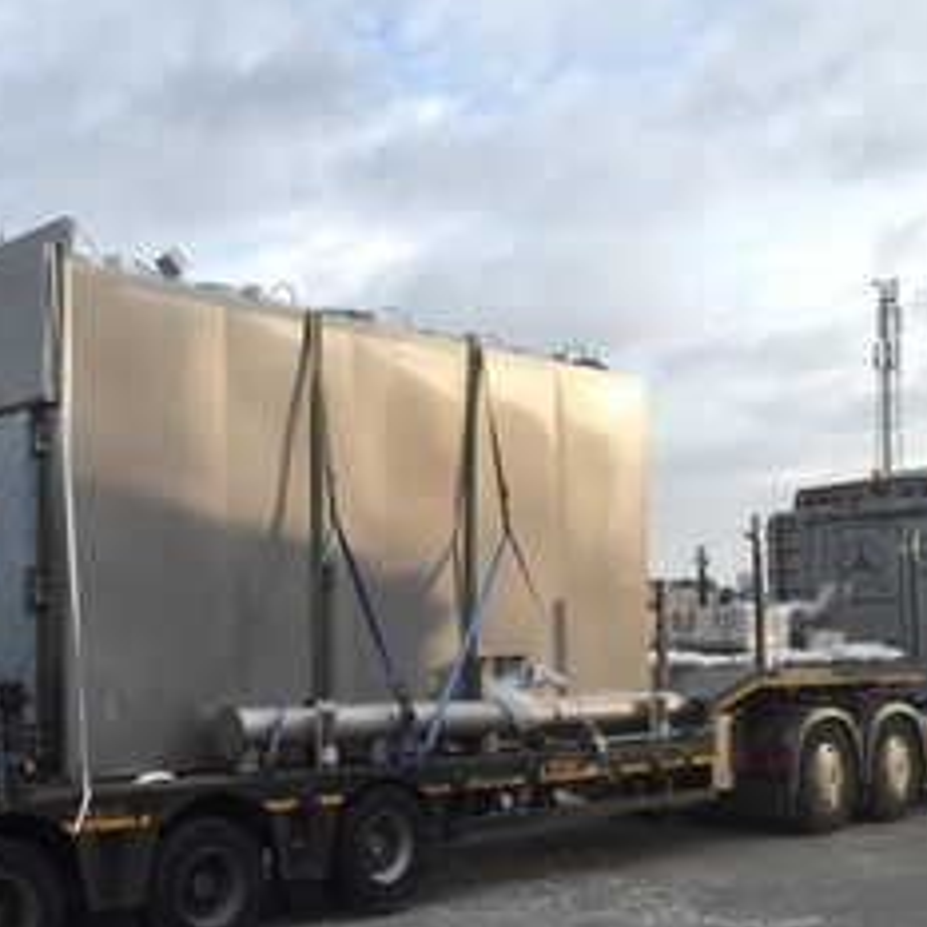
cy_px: 585
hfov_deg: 38.0
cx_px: 322
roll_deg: +0.3
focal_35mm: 44
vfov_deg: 38.1
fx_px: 1333
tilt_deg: +3.2
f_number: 2.2
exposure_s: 1/390
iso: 25
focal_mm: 4.15
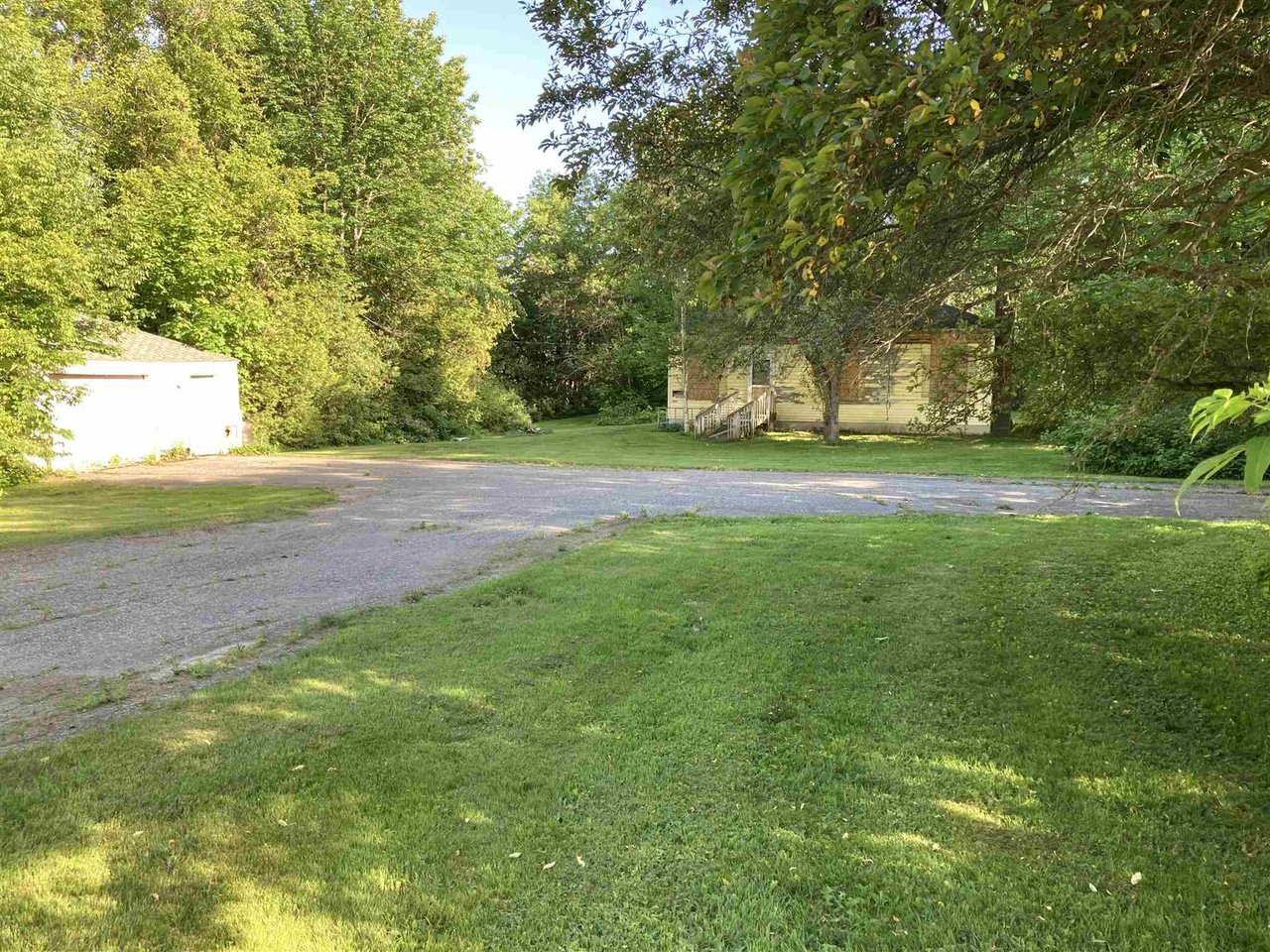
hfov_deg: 63.4
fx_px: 1027
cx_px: 635
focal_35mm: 28
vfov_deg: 49.7
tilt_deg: -5.2
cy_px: 476
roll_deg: -0.6
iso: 25
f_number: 1.8
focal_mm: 3.99
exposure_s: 1/121
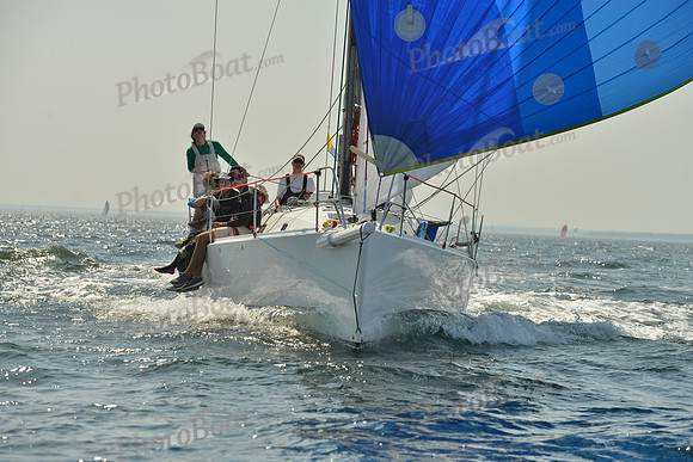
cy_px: 231
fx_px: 2599
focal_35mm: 135
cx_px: 346
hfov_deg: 15.2
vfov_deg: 10.2
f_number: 8
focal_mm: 135
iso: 200
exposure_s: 1/1250
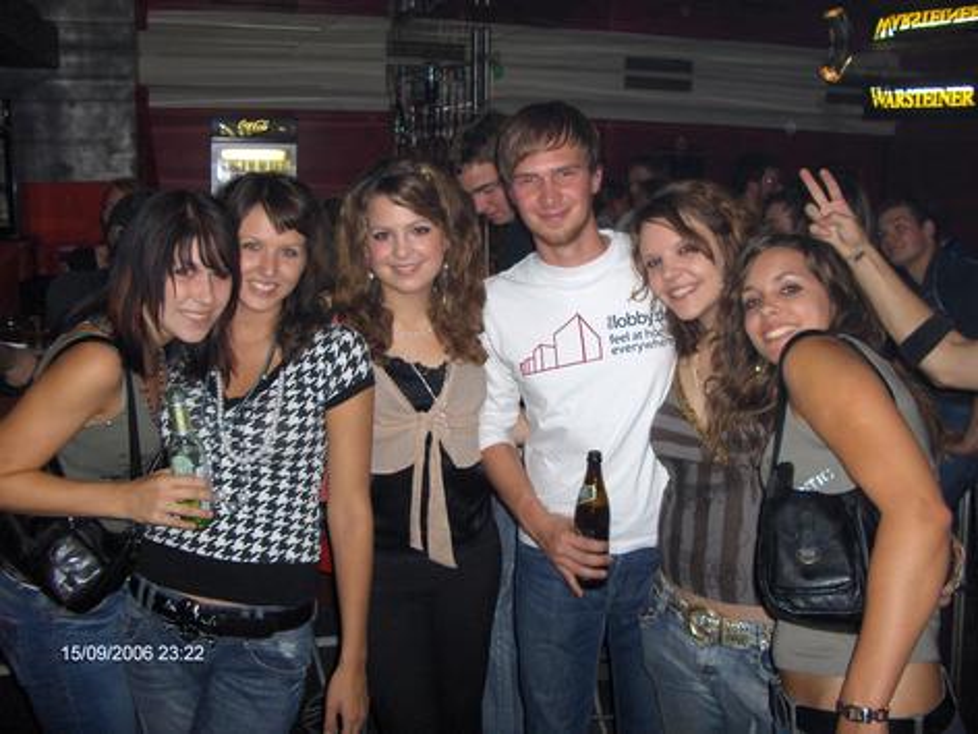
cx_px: 489
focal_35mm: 35
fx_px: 989
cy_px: 367
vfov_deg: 40.7
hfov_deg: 52.6
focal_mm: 5.8
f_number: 2.6
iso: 100
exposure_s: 1/60
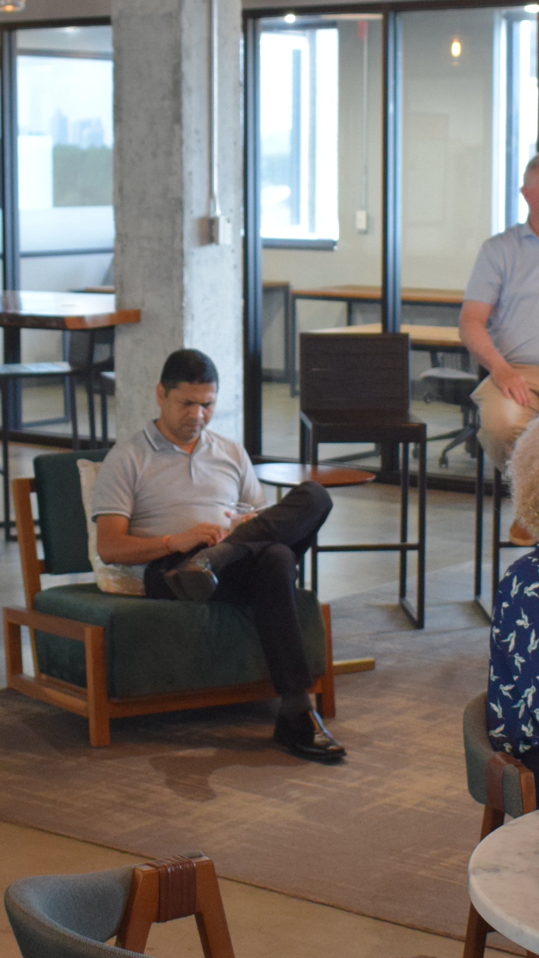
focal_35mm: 83
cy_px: 409
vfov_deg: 25.6
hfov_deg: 14.6
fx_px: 2109
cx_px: 325
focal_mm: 22
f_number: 3.8
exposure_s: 1/60
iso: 1600
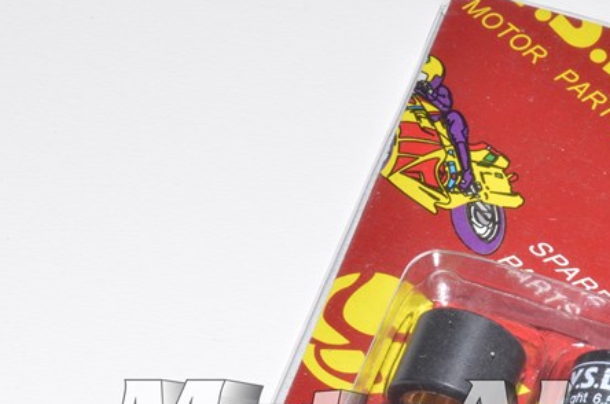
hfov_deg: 13.3
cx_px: 609
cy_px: 440
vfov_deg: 8.9
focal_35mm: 153
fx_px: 2587
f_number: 18
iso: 160
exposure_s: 1/80
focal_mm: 40
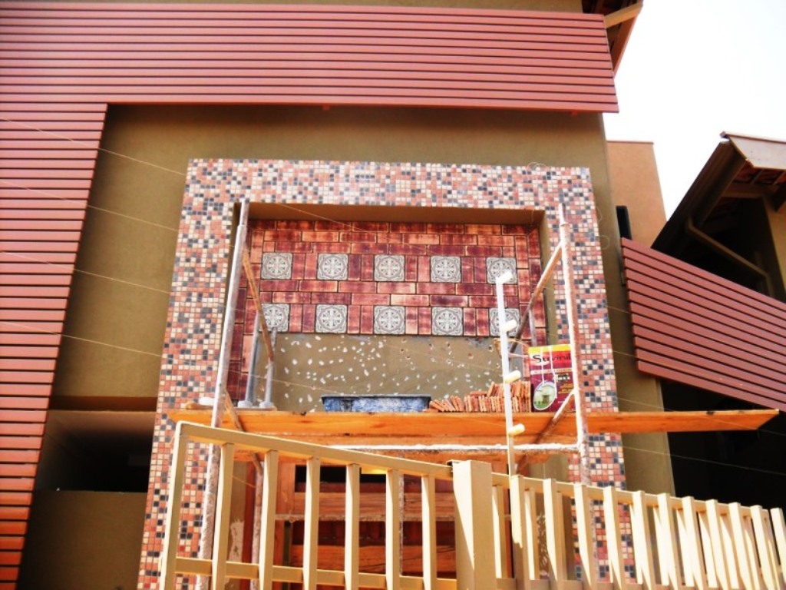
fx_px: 795
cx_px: 393
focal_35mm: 35
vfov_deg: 40.7
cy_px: 295
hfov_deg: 52.6
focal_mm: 6.3
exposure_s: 1/350
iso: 80
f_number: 3
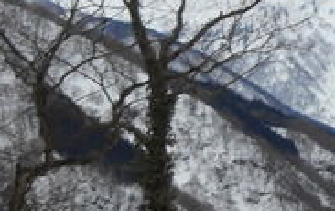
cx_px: 711
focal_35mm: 193
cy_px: 328
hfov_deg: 9.9
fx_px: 1765
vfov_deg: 6.7
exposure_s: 1/500
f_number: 3.9
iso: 80
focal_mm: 7.2
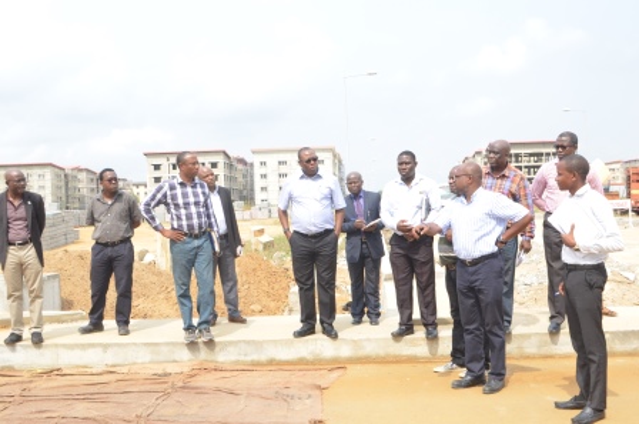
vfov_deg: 31.8
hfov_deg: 46.5
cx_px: 320
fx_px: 744
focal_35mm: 42
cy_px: 212
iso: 500
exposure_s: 1/200
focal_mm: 28
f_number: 11
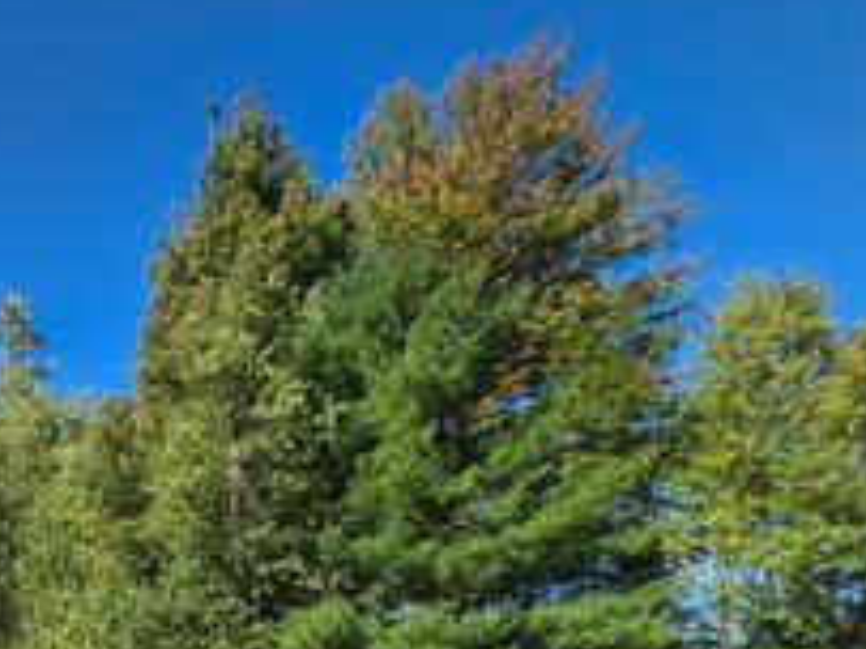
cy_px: 638
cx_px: -94
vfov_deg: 39.3
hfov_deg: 43.5
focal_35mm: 32
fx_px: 800
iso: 40
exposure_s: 1/1874
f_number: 1.9
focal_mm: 2.2
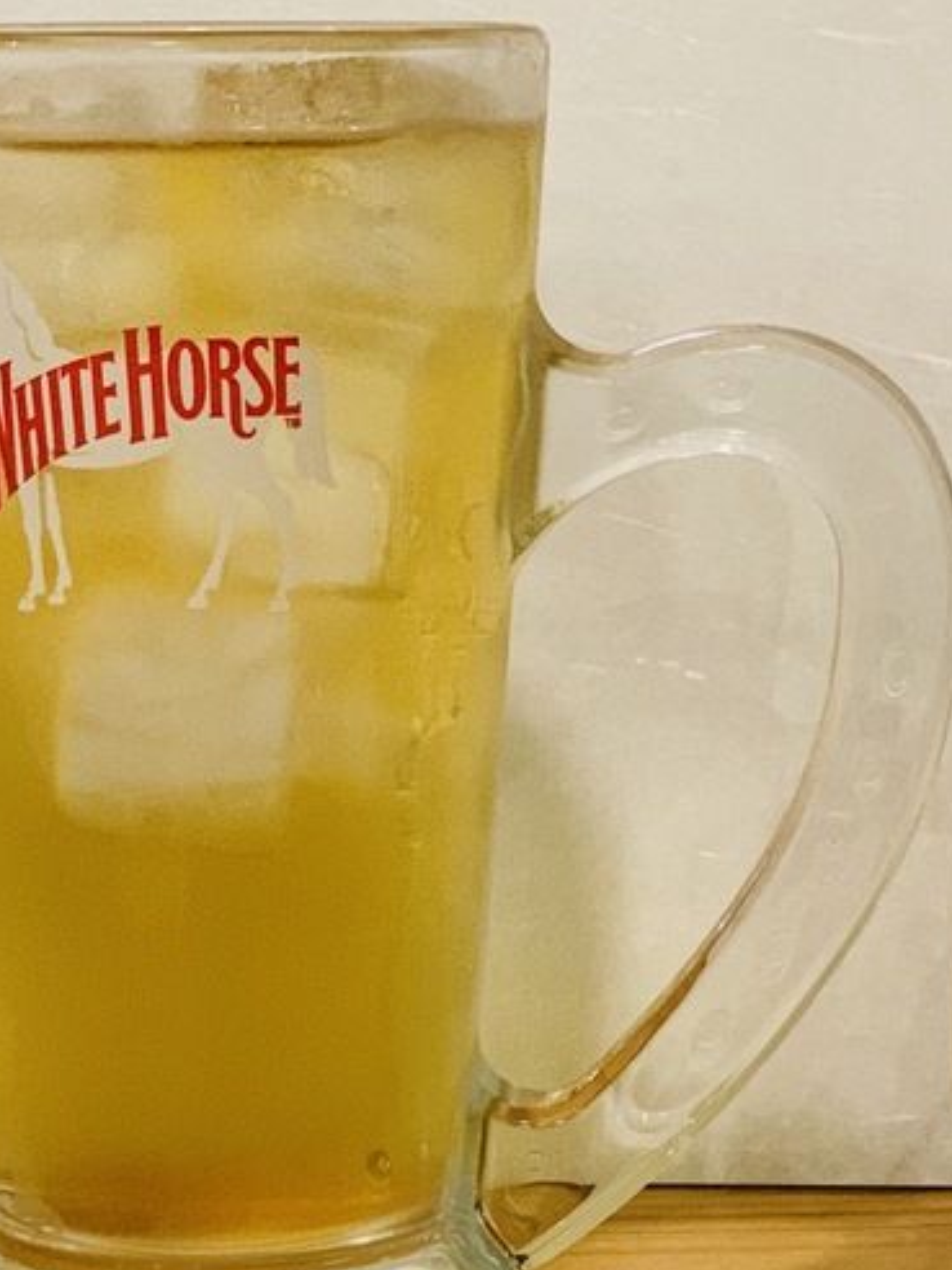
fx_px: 4217
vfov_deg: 16.9
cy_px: 1132
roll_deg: +0.6
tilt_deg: -13.9
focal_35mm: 115
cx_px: 698
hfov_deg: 12.8
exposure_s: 1/60
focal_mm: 6
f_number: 2.4
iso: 250
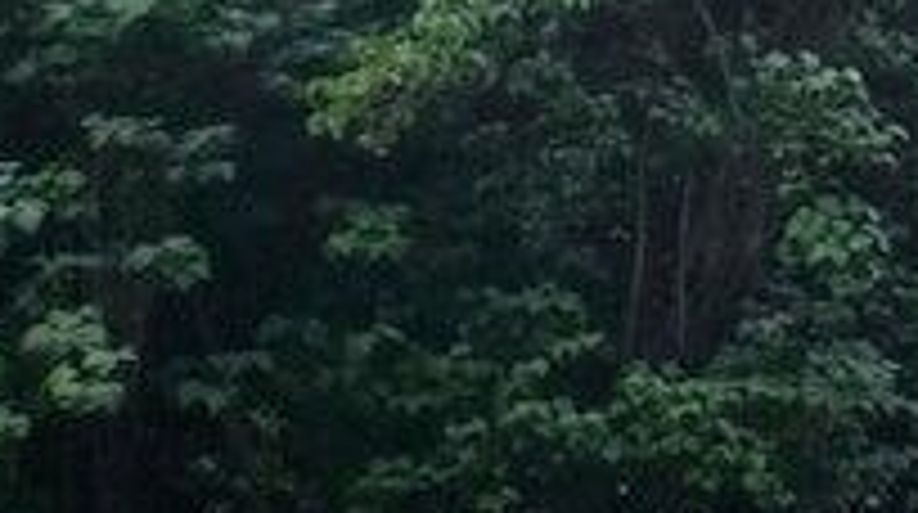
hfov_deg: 13.5
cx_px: 2392
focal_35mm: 95
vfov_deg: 12.6
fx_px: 2309
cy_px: 104
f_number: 2.2
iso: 50
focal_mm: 2.2
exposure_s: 1/2128
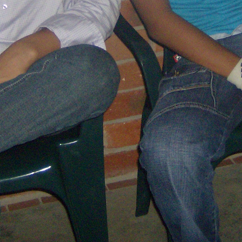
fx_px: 846
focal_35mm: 107
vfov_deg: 15.8
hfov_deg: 16.3
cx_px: 148
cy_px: -36
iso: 200
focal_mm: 6
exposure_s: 1/60
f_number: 2.8
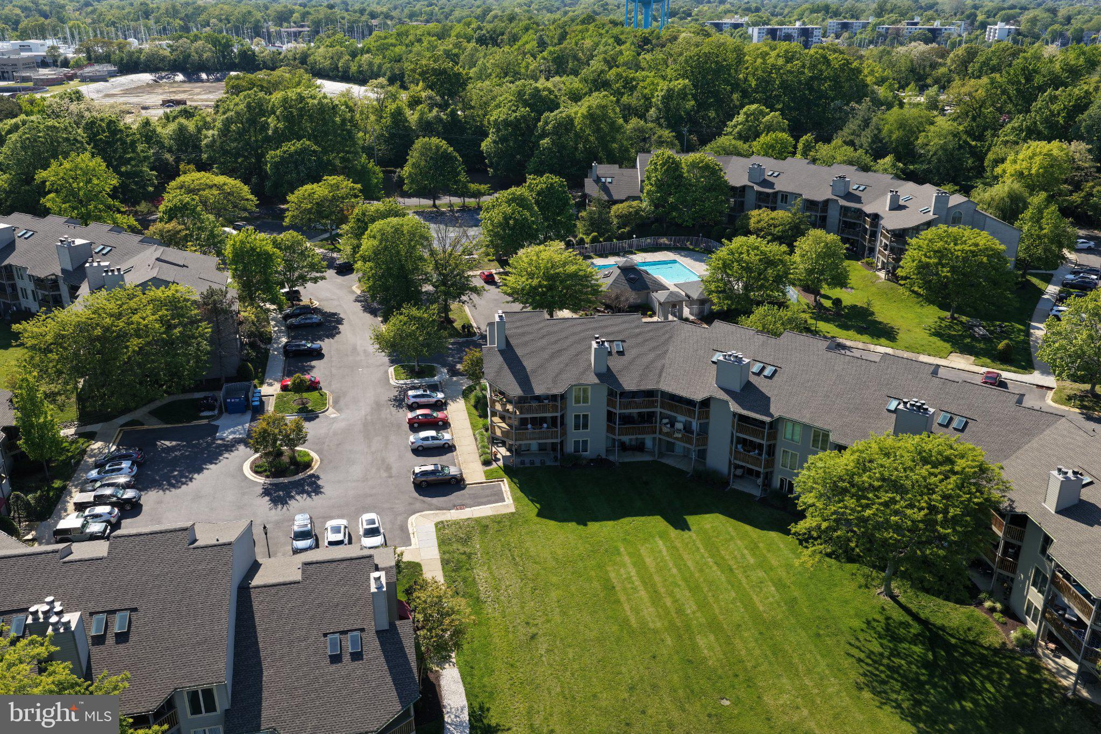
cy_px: 367
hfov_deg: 65.5
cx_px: 550
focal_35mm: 28
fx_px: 856
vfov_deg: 46.4
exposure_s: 1/30
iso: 200
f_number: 2.8
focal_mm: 14.45
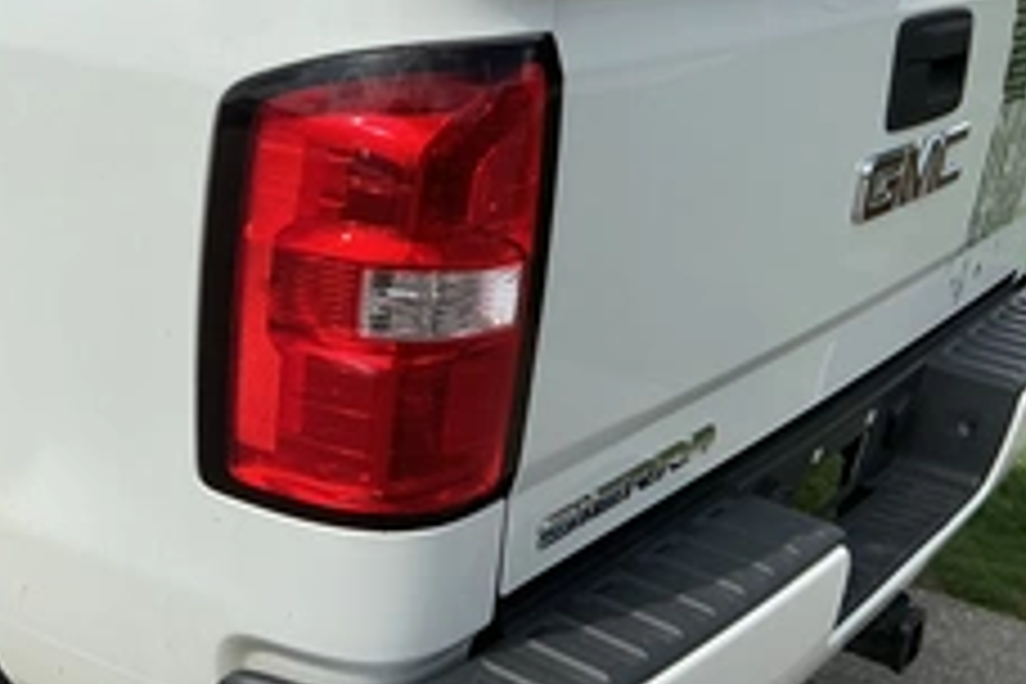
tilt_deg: -17.7
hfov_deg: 38.4
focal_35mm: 51
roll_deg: -5.1
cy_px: 387
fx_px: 1453
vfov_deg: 26.5
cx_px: 333
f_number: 1.8
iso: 25
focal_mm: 3
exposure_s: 1/3534
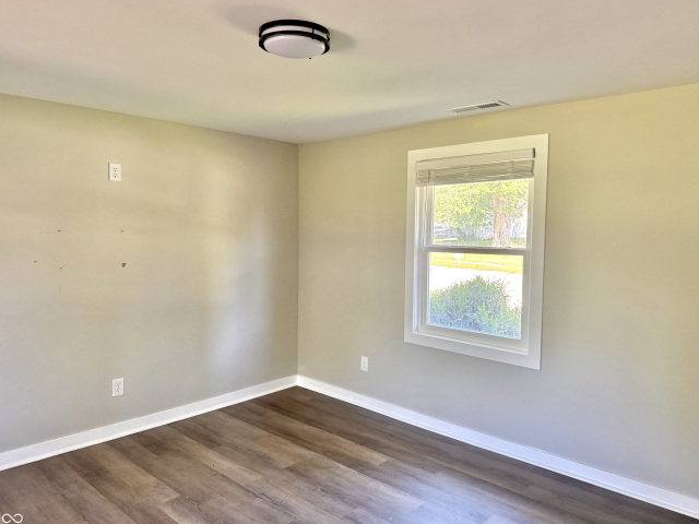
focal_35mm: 25
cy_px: 262
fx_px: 505
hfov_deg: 69.4
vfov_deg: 54.9
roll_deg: -1.0
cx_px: 356
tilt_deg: -1.2
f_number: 1.78
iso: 200
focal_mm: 6.76
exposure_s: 1/106
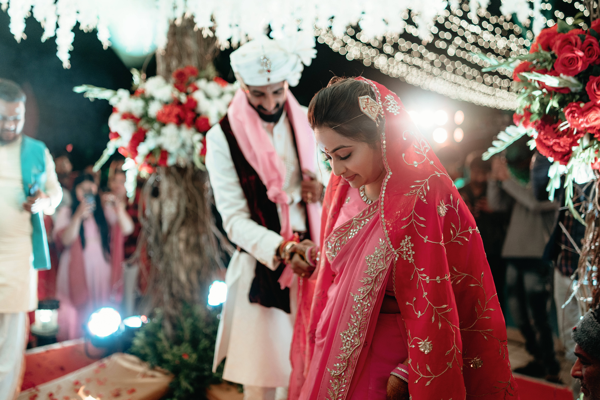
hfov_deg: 54.4
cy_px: 200
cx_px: 300
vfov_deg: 37.9
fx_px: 583
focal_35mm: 35
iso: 400
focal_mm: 35
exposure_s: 1/320
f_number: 1.4
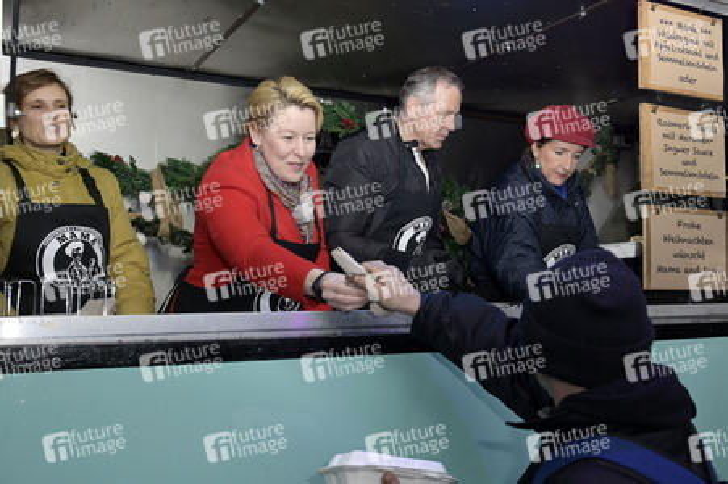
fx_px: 647
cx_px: 364
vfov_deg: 41.1
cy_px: 242
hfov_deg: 58.8
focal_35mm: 32
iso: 1600
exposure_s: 1/250
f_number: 6.3
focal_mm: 32
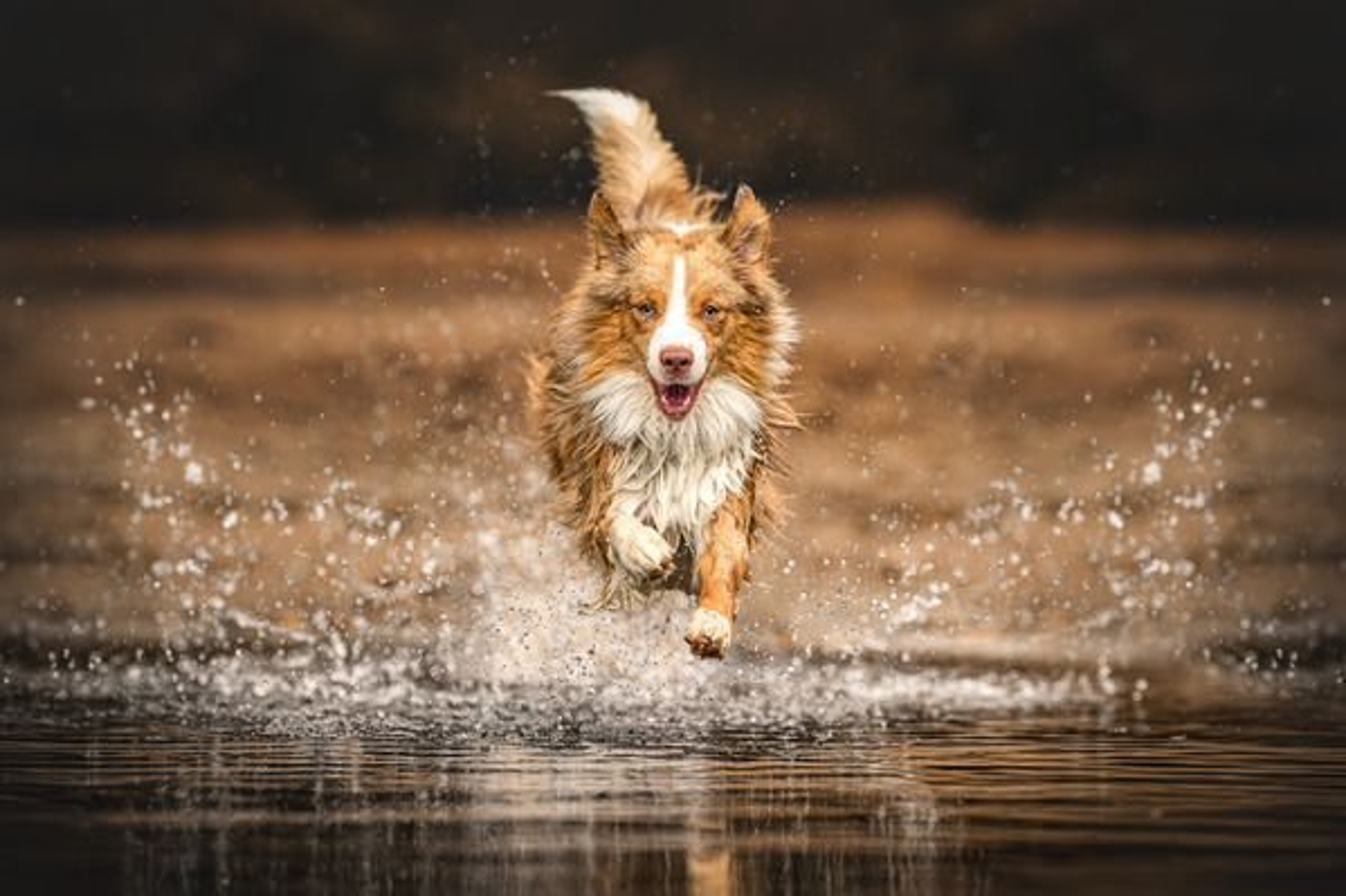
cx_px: 673
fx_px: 5046
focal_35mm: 135
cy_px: 448
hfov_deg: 15.2
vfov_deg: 10.2
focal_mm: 135
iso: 1100
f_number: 2
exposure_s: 1/3200
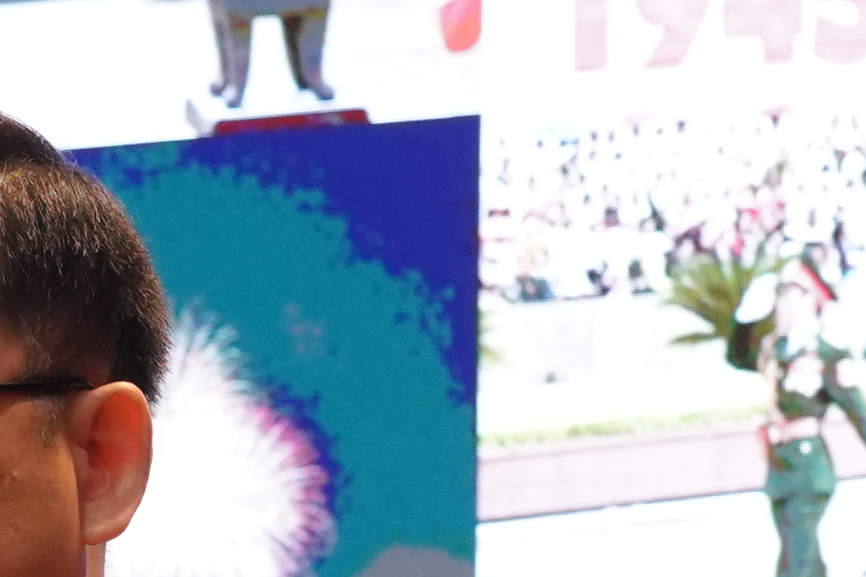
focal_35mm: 181
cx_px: -225
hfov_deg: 11.1
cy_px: 795
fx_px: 4353
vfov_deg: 7.5
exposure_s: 1/160
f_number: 5.6
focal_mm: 31
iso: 3200
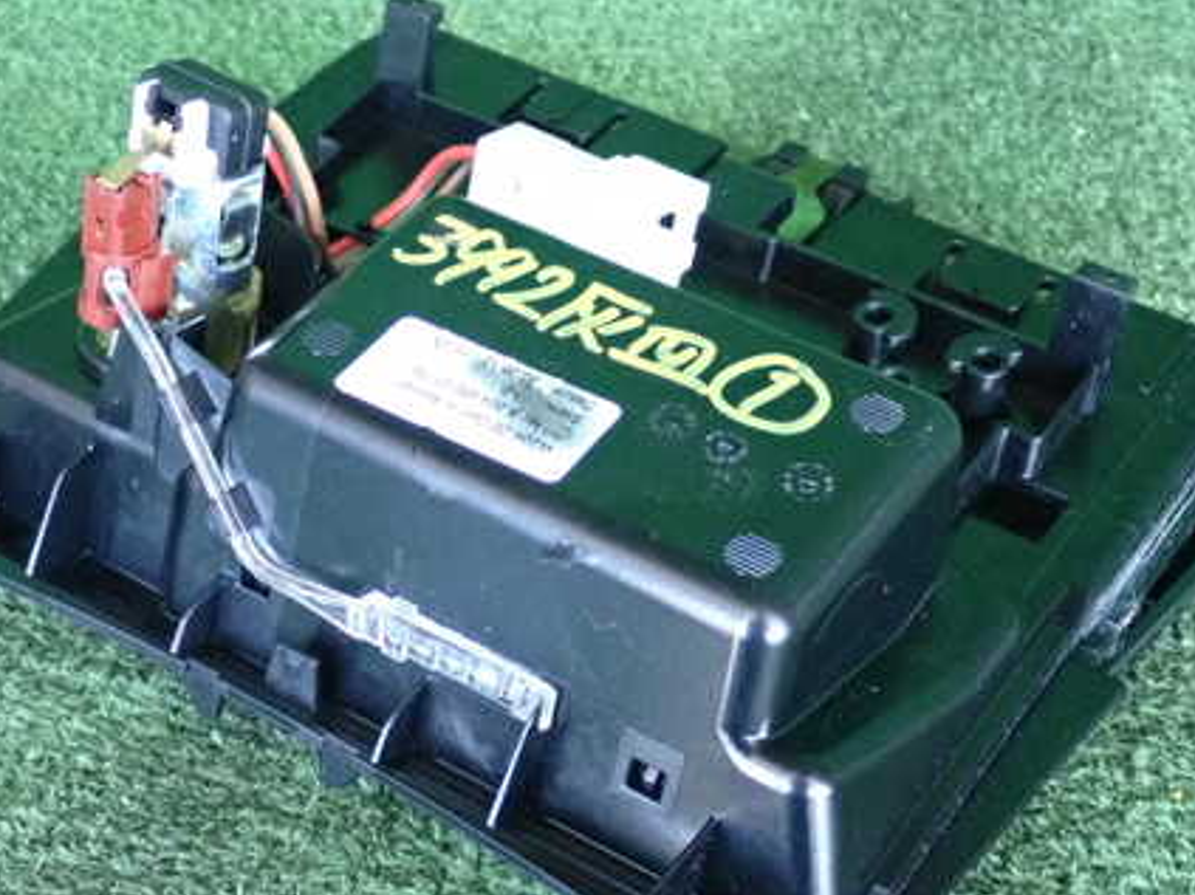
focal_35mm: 71
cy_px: 562
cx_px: 469
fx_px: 2450
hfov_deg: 27.3
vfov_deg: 20.7
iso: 2500
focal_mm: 9.01
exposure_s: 1/125
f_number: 3.2
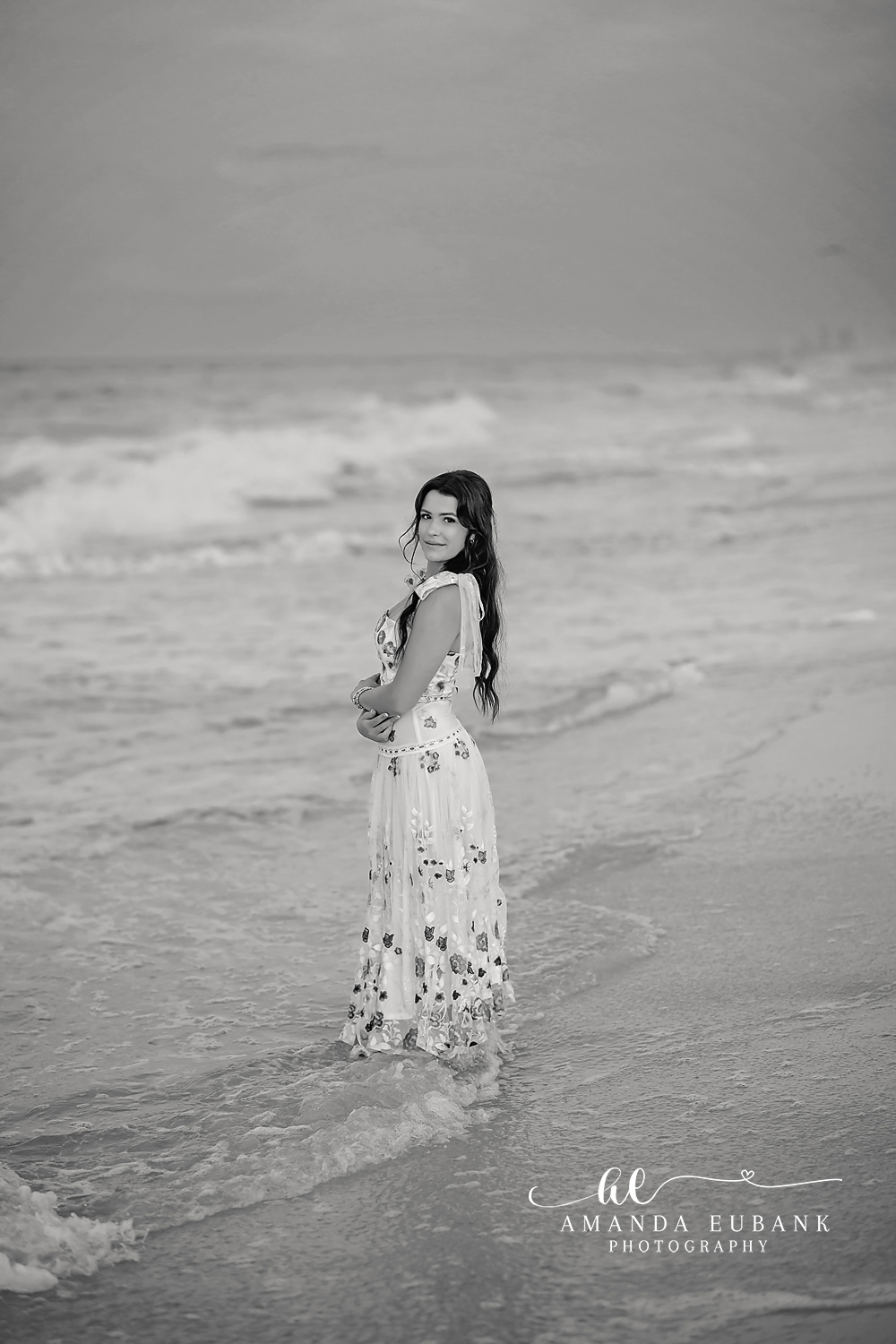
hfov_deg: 16.1
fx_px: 3173
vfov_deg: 23.9
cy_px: 672
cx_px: 448
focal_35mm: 85
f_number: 1.8
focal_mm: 85
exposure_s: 1/1250
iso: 400
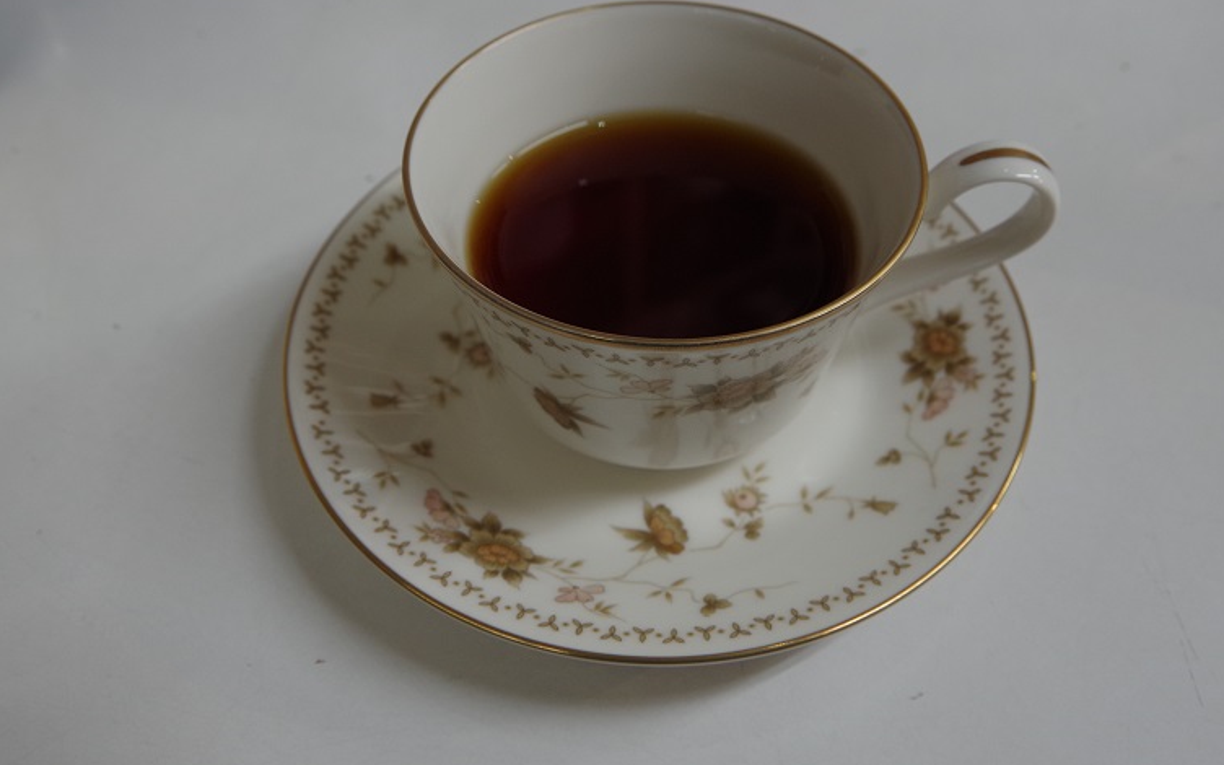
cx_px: 656
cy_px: 279
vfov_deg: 35.1
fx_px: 1201
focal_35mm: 36
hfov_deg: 54.0
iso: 400
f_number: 5
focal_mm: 18
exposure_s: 1/50
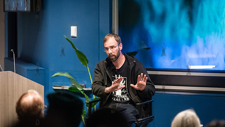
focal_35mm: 174
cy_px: 68
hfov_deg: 12.4
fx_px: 1038
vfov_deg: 7.0
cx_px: 113
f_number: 3.5
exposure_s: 1/200
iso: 6400
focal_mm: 155
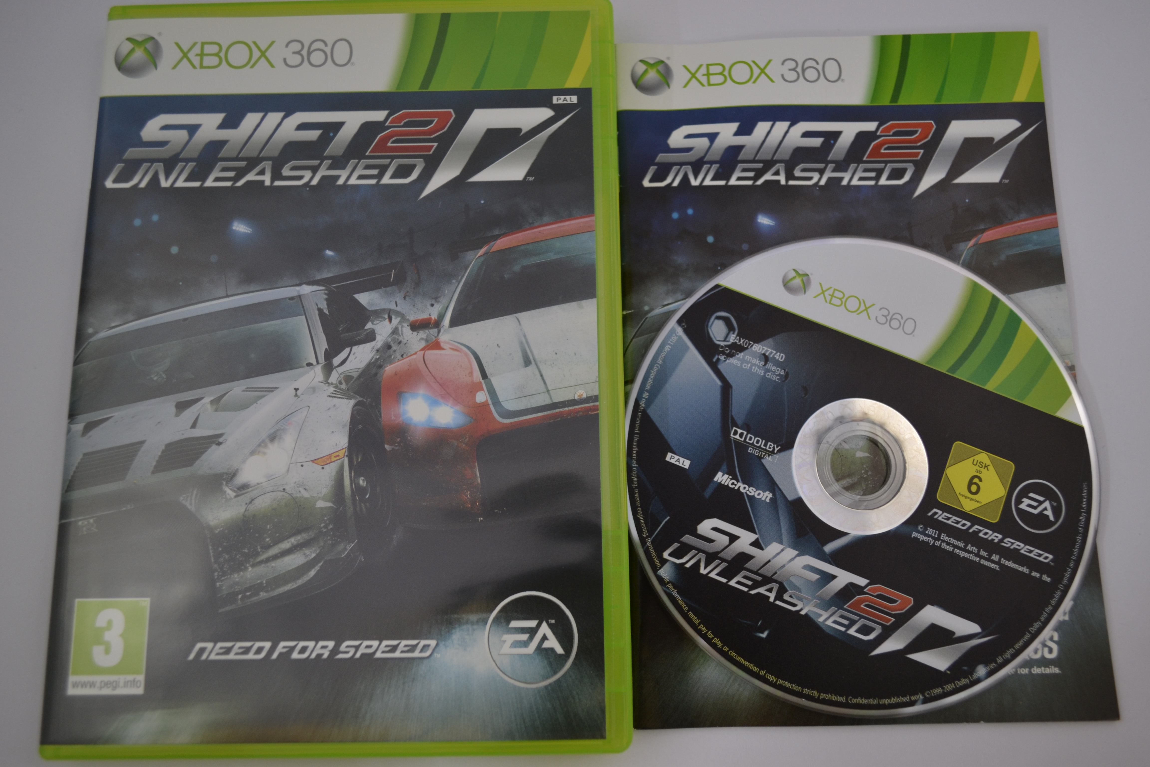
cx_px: 575
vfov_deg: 43.6
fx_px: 958
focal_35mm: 30
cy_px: 384
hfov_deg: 61.9
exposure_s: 1/20
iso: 400
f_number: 3.8
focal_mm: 20
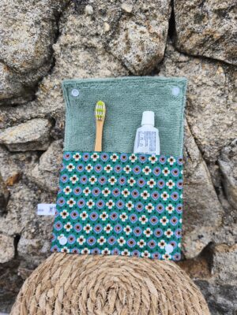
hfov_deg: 58.9
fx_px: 210
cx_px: 118
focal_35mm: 23
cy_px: 158
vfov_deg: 73.9
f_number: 1.65
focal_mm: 6.18
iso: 50
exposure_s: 1/125
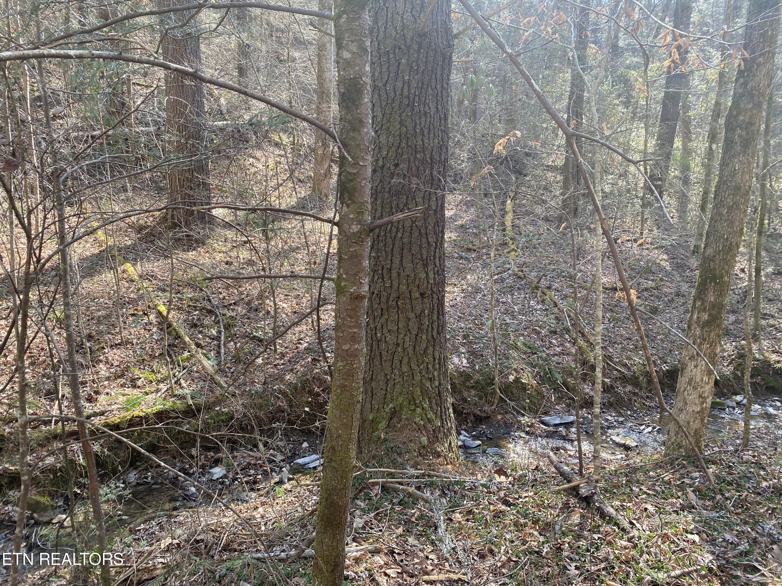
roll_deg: -0.1
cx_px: 391
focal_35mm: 26
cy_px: 293
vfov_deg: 53.1
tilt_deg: -11.4
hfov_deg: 67.3
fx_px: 587
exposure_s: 1/121
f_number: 1.8
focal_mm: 4.25
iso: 50
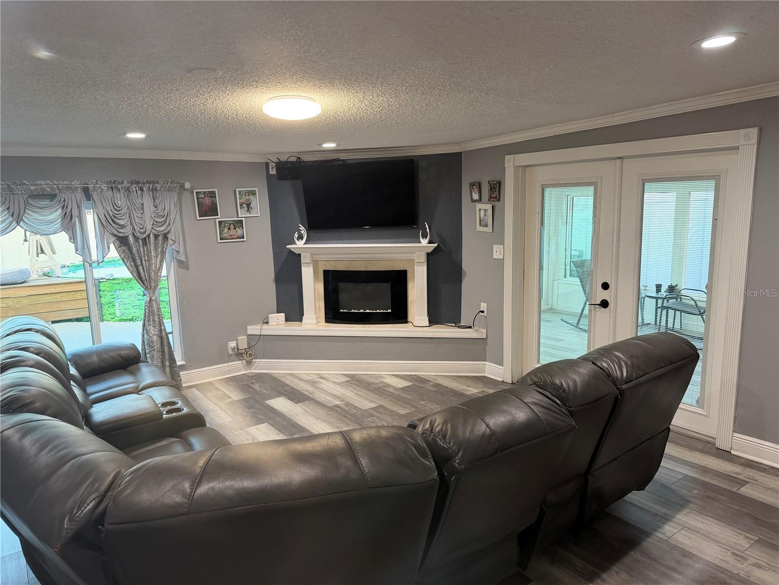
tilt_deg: -8.3
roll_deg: +2.4
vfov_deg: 56.8
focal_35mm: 24
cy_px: 292
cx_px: 390
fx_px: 540
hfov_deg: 71.6
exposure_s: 1/60
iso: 200
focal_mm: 6.76
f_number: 1.78
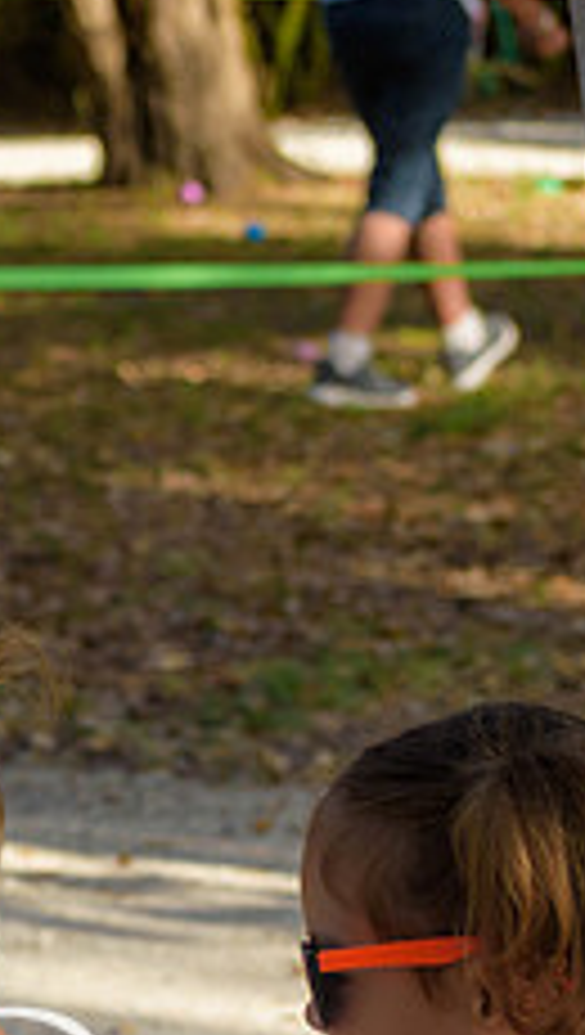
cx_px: -526
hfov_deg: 4.4
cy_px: 835
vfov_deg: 7.8
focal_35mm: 277
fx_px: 7611
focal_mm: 70
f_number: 5.6
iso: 250
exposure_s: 1/500
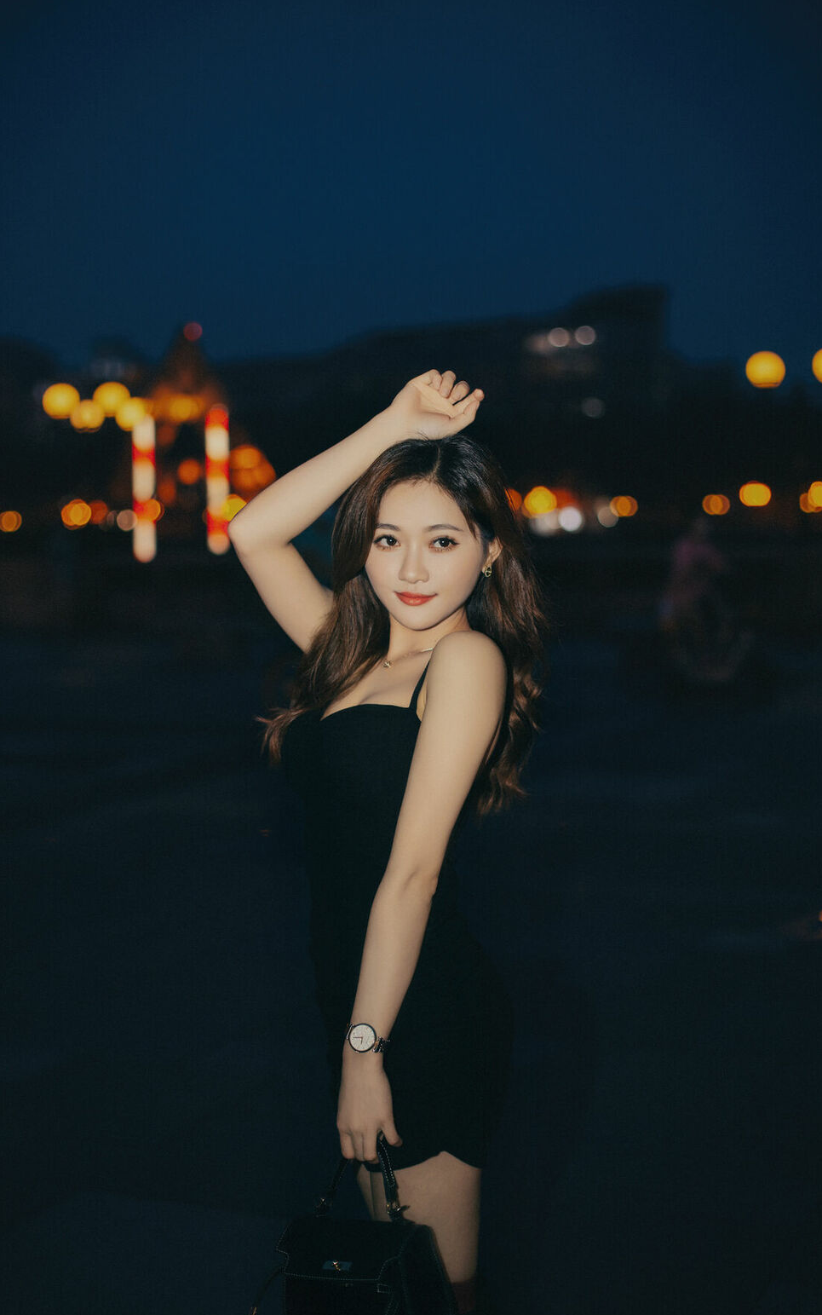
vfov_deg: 38.9
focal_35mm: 52
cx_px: 405
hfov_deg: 24.9
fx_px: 1863
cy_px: 663
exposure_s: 1/100
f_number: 2
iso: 250
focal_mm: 50
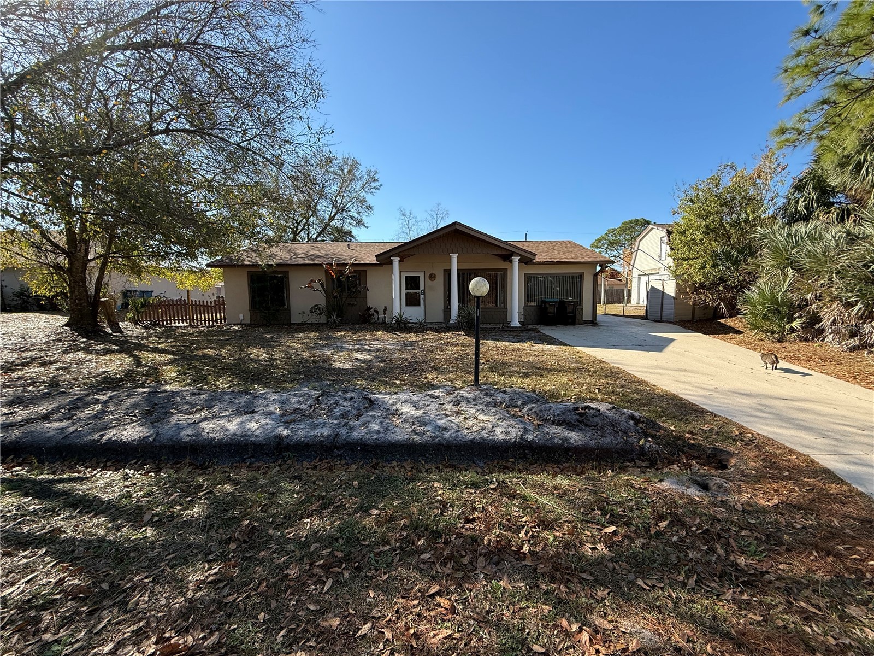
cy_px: 328
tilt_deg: -5.2
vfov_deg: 85.7
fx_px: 353
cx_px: 437
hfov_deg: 102.1
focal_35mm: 14
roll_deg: +0.7
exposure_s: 1/888
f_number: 2.2
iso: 64
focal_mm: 2.22
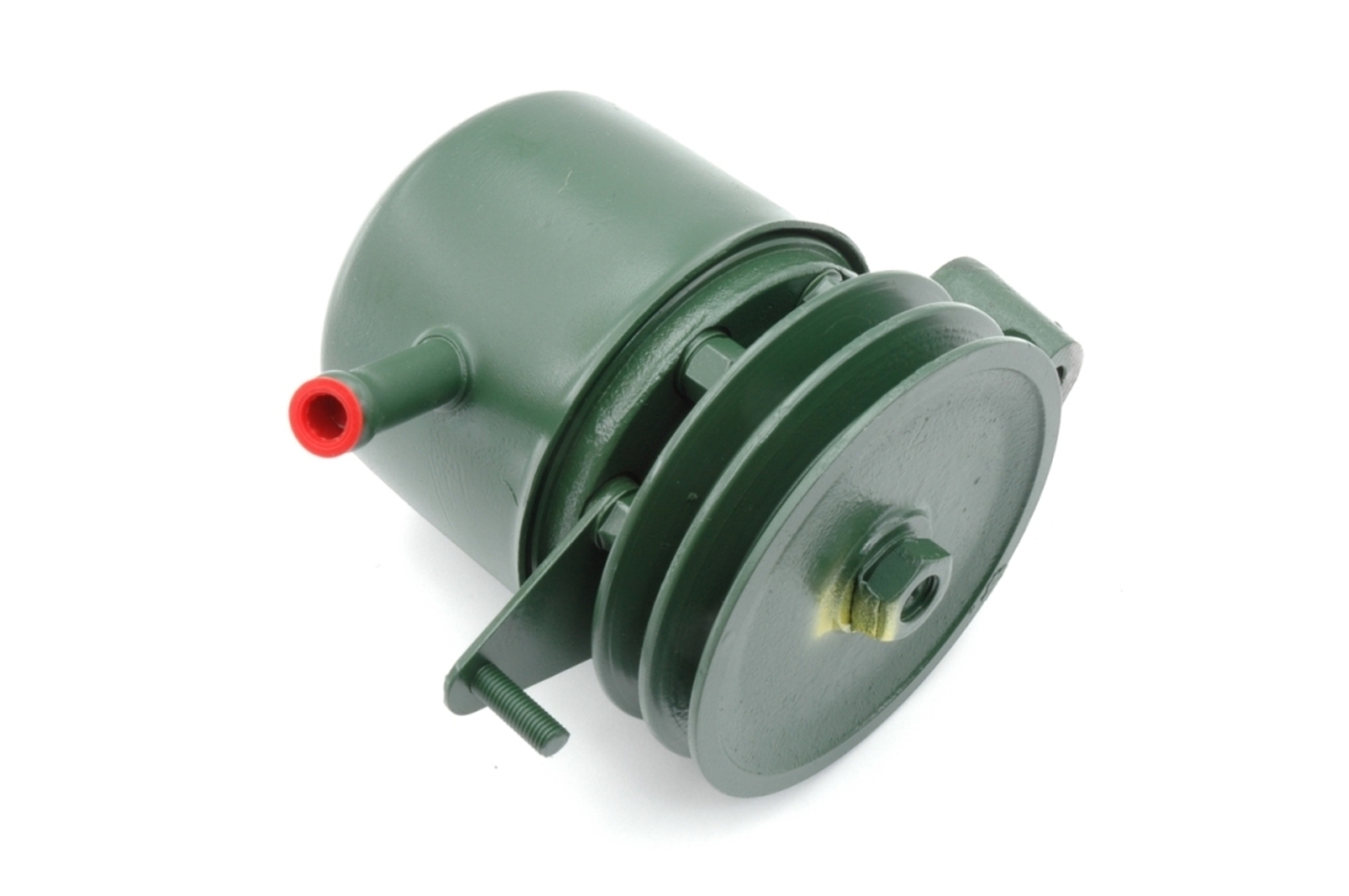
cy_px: 448
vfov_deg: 22.6
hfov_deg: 33.4
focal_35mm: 60
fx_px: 2245
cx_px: 674
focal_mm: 40
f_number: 22
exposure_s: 1
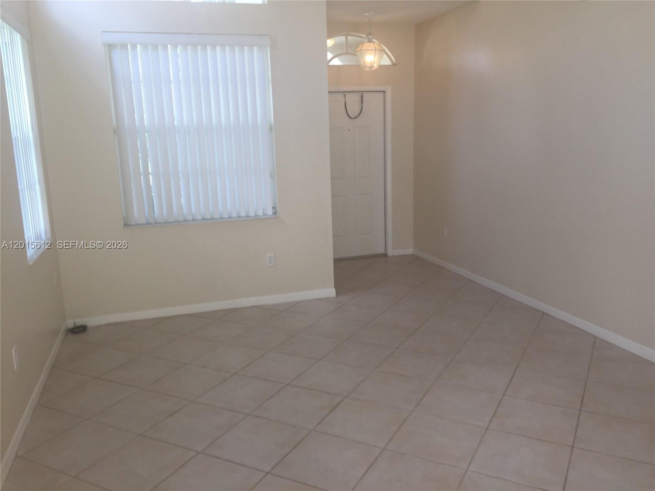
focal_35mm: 29
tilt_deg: -11.8
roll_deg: +0.0
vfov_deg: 48.2
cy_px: 246
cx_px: 328
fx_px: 549
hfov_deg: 61.7
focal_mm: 4.15
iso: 32
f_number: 2.2
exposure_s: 1/60
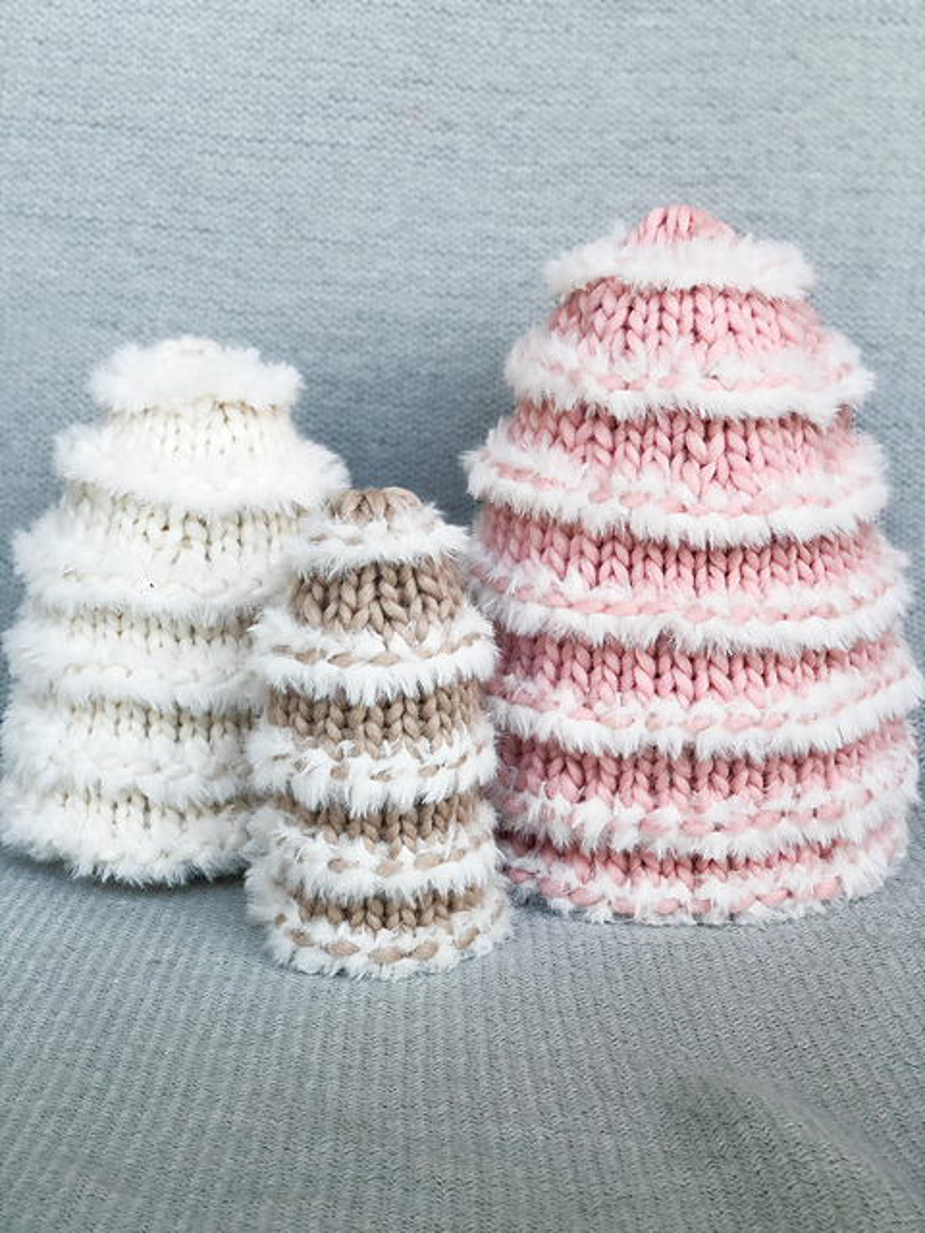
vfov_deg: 36.8
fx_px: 1853
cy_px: 616
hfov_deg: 28.0
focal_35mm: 52
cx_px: 462
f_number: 2.4
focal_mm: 6
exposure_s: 1/60
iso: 25
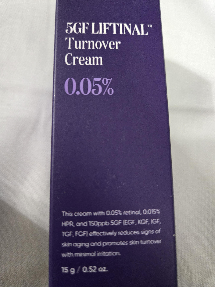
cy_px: 144
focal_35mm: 23
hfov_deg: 58.9
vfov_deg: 73.9
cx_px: 108
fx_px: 190
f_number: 1.8
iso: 1600
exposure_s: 1/40
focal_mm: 5.4
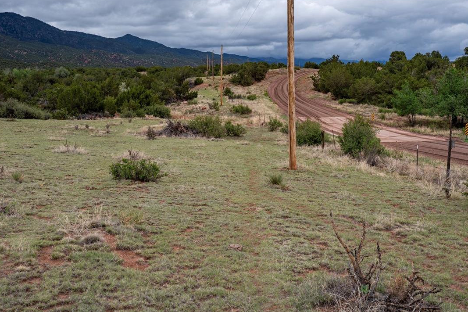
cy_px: 81
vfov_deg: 31.4
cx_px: 228
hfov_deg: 46.4
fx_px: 546
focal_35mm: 42
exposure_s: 1/500
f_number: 4.5
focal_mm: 28
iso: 200
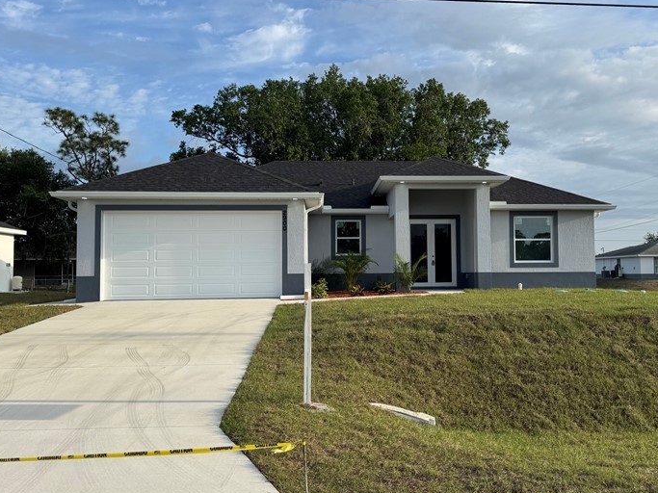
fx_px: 684
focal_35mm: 36
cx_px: 374
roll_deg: +0.4
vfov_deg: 39.6
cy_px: 243
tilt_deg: +3.0
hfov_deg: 51.2
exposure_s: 1/3247
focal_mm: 6.76
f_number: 1.78
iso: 80
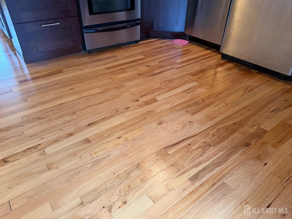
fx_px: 202
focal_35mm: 24
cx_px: 146
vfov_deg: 56.8
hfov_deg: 71.6
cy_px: 110
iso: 320
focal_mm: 6.76
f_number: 1.78
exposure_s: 1/60
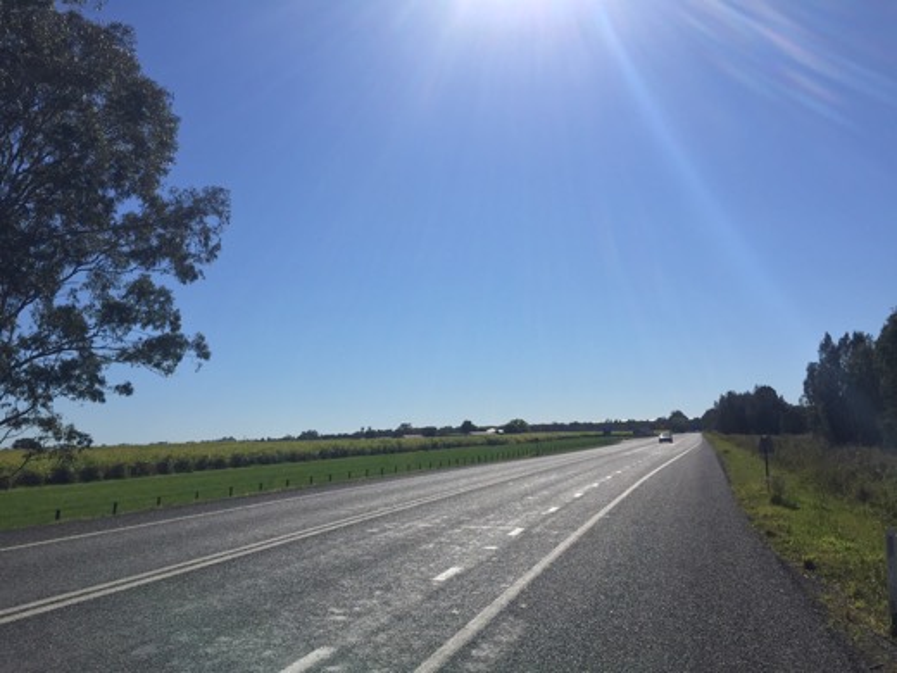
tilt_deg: +8.6
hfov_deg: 61.7
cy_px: 336
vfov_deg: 48.2
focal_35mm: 29
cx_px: 448
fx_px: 751
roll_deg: +1.4
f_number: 2.2
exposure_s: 1/4405
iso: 32
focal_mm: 4.15
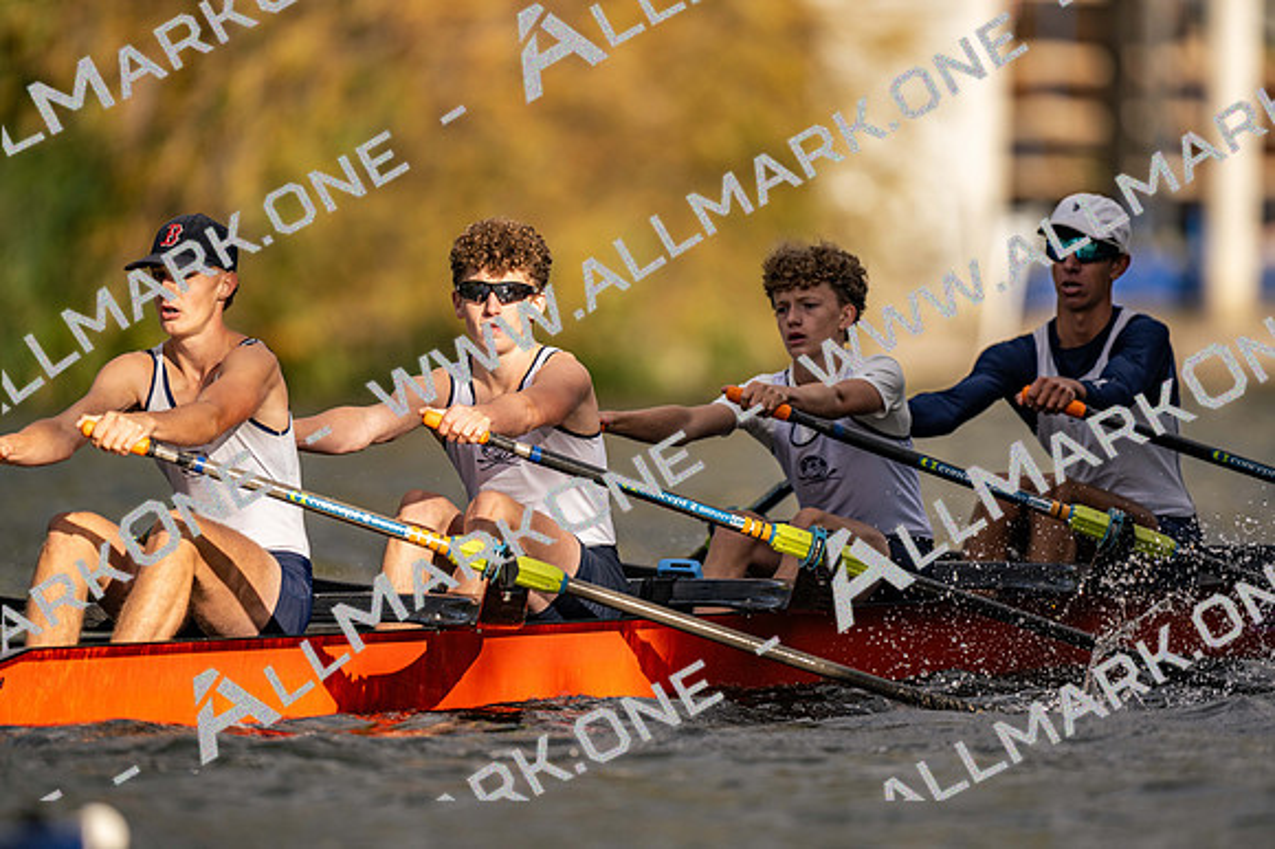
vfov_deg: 2.3
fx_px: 21242
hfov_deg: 3.4
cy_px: 424
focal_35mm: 600
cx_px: 638
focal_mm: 600
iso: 140
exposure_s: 1/2500
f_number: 4
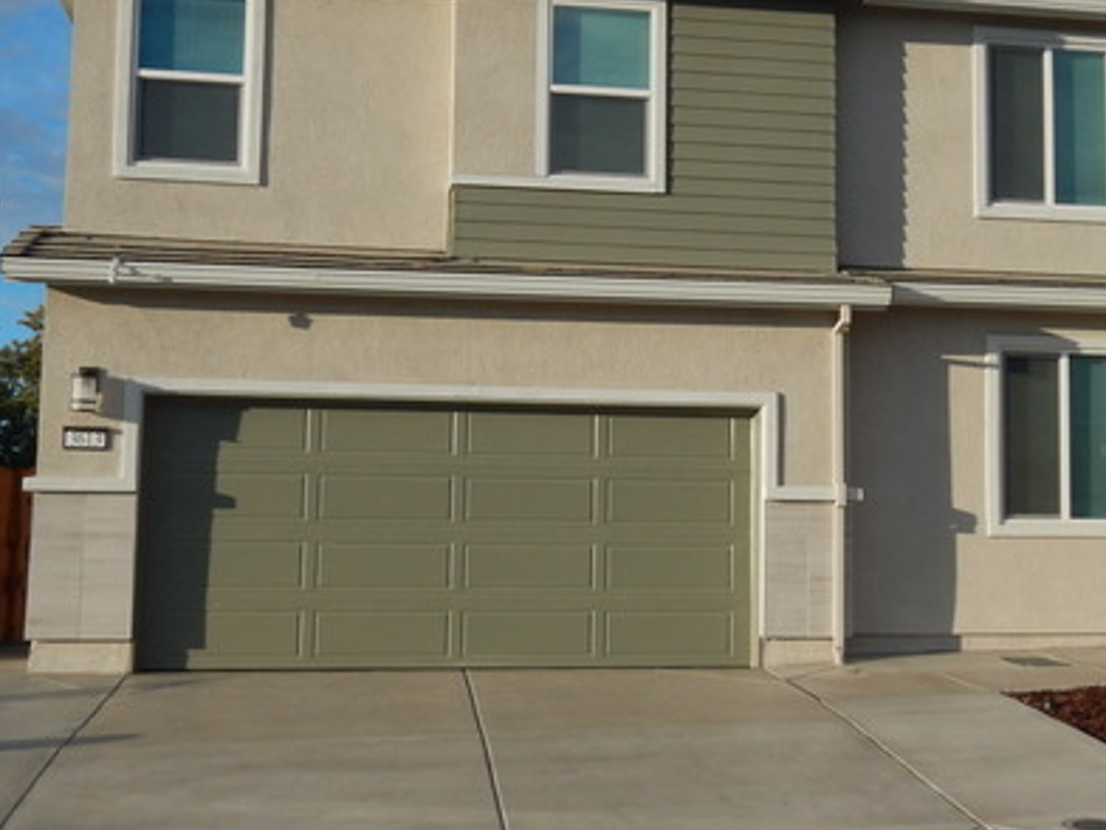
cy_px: 356
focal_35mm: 51
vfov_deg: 28.5
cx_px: 712
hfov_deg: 37.2
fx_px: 1629
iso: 125
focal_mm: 5.5
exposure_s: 1/1000
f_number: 3.9
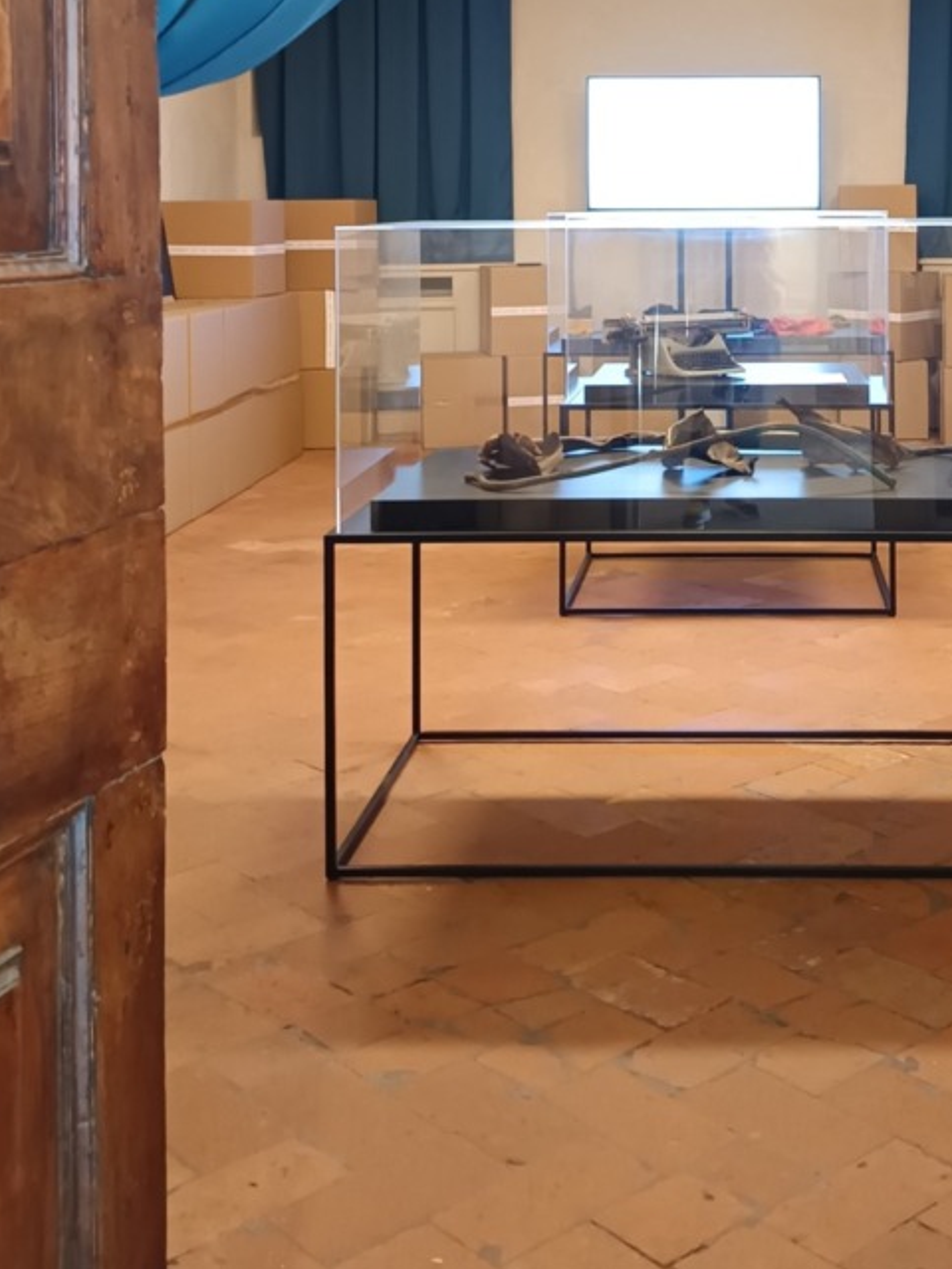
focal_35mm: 48
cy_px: 234
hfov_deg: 29.8
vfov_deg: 38.0
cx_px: 712
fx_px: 1760
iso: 1698
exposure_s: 1/25
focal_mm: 5.31
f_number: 1.7
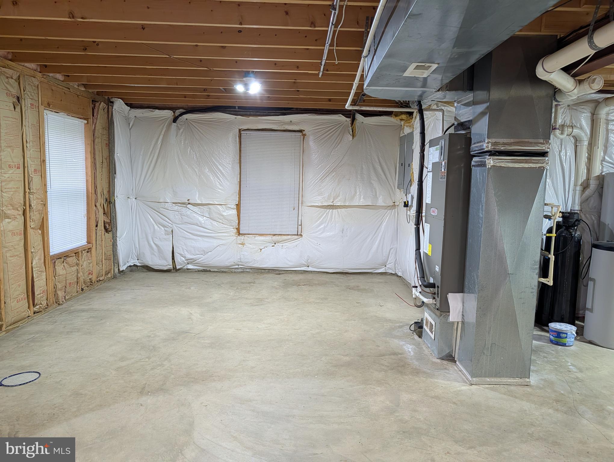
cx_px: 307
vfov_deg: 56.9
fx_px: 426
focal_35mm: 24
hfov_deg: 71.5
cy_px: 231
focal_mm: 6.9
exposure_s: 1/120
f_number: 1.68
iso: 449
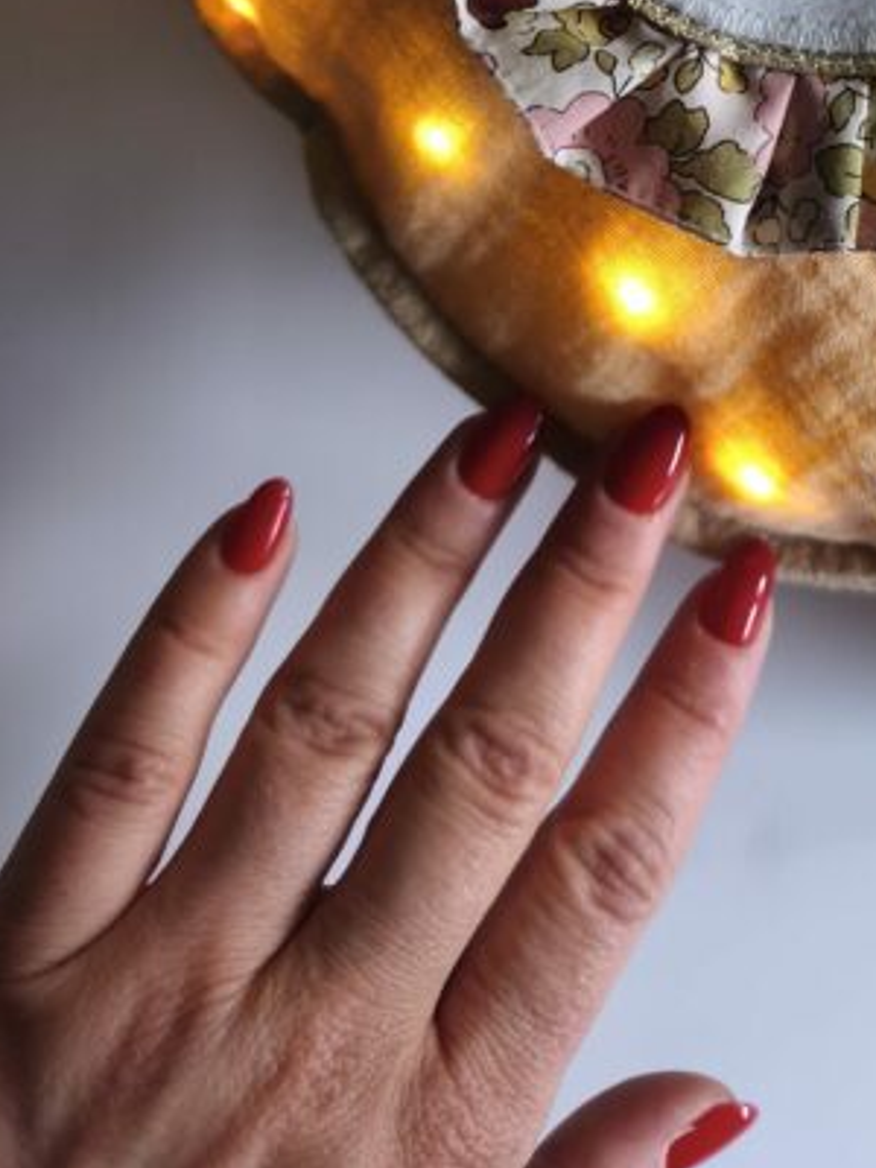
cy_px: 9
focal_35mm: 46
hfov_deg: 29.7
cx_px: 850
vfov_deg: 37.1
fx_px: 1552
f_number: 1.65
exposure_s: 1/33.3
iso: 1600
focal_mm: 6.18
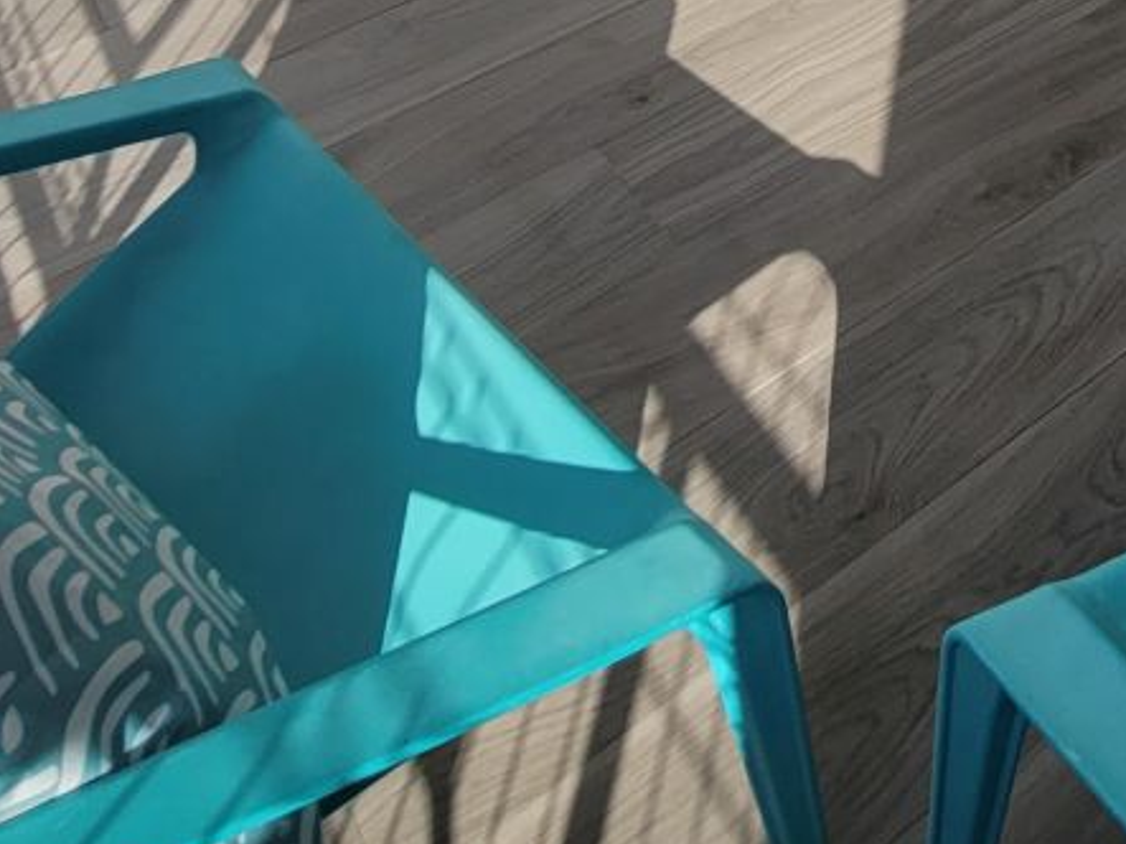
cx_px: 892
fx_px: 1528
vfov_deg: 24.4
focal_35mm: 47
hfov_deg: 39.0
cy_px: -407
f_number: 2.2
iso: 40
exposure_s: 1/2145
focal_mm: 1.74
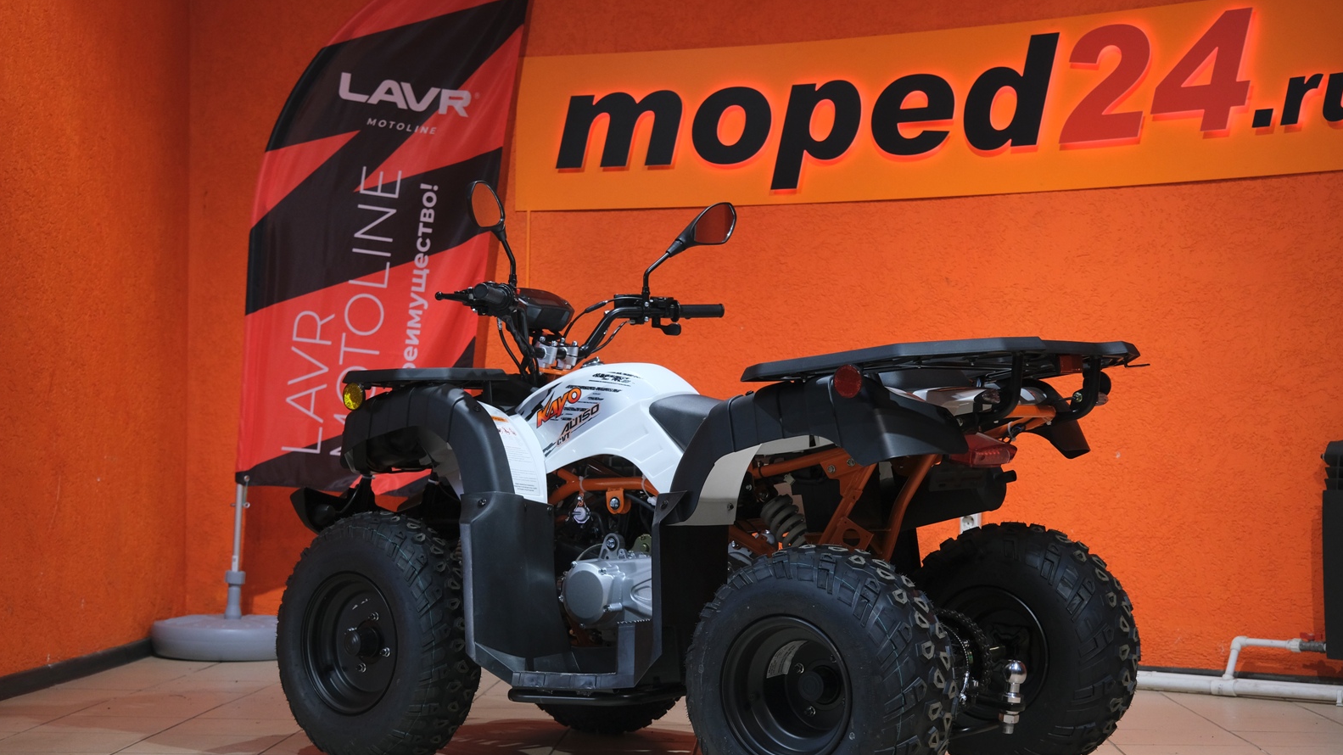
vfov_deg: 22.2
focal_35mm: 54
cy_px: 431
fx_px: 1923
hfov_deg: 38.5
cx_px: 667
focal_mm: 34.2
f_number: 4
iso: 1250
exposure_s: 1/100
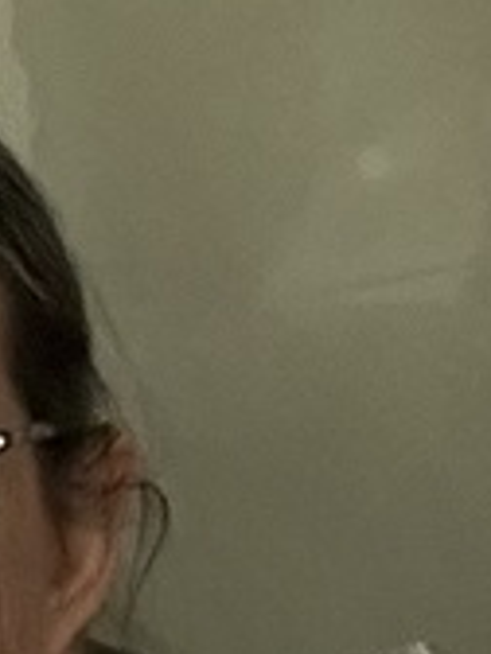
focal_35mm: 183
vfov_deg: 10.7
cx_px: -787
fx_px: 3461
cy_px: 615
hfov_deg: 7.5
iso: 160
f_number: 1.9
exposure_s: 1/60
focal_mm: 2.69
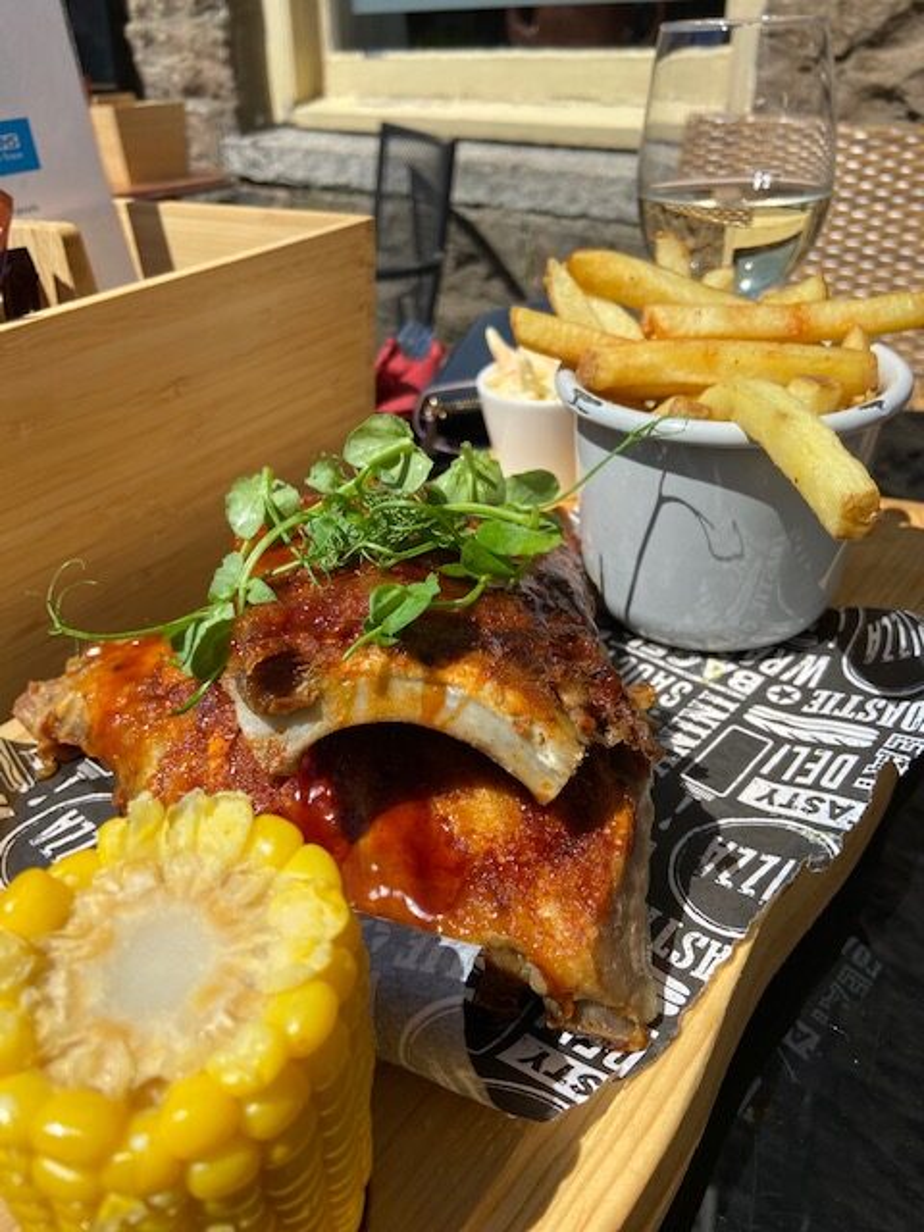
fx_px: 925
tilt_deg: -30.0
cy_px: 616
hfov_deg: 53.1
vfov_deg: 67.3
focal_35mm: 26
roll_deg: +2.5
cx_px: 462
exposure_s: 1/3401
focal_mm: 4.25
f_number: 1.8
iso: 32
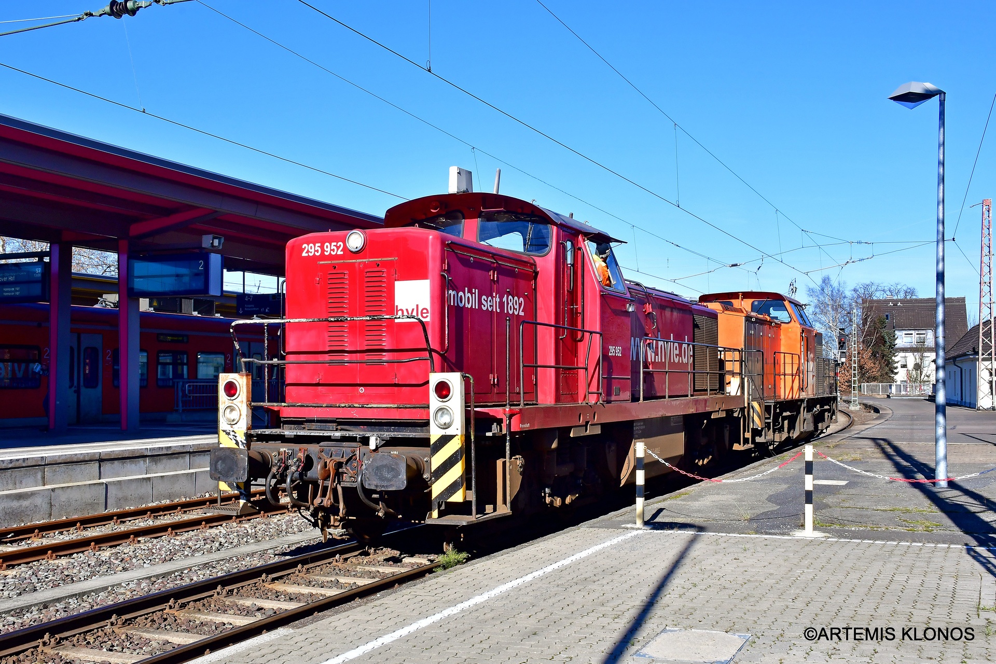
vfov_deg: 34.2
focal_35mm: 39
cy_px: 332
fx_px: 1079
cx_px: 498
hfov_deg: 49.6
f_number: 14
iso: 400
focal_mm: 26
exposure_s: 1/250
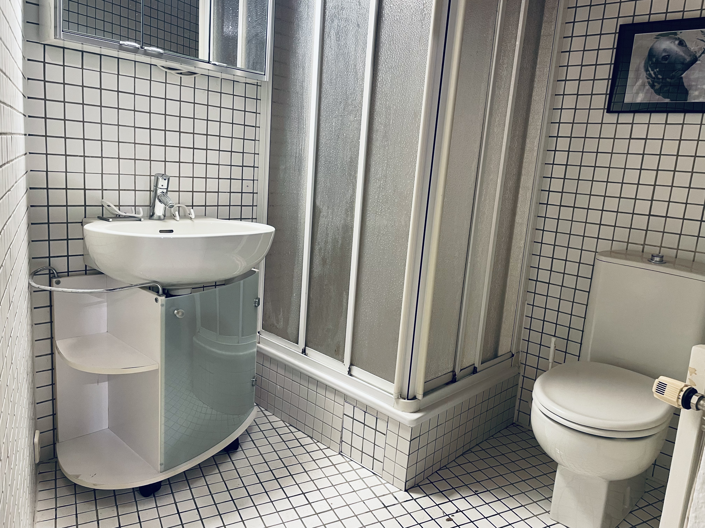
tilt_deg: -10.6
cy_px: 264
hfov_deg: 67.3
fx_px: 530
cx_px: 352
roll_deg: -4.7
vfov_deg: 53.1
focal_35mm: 26
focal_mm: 4.2
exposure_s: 1/50
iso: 100
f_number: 1.6
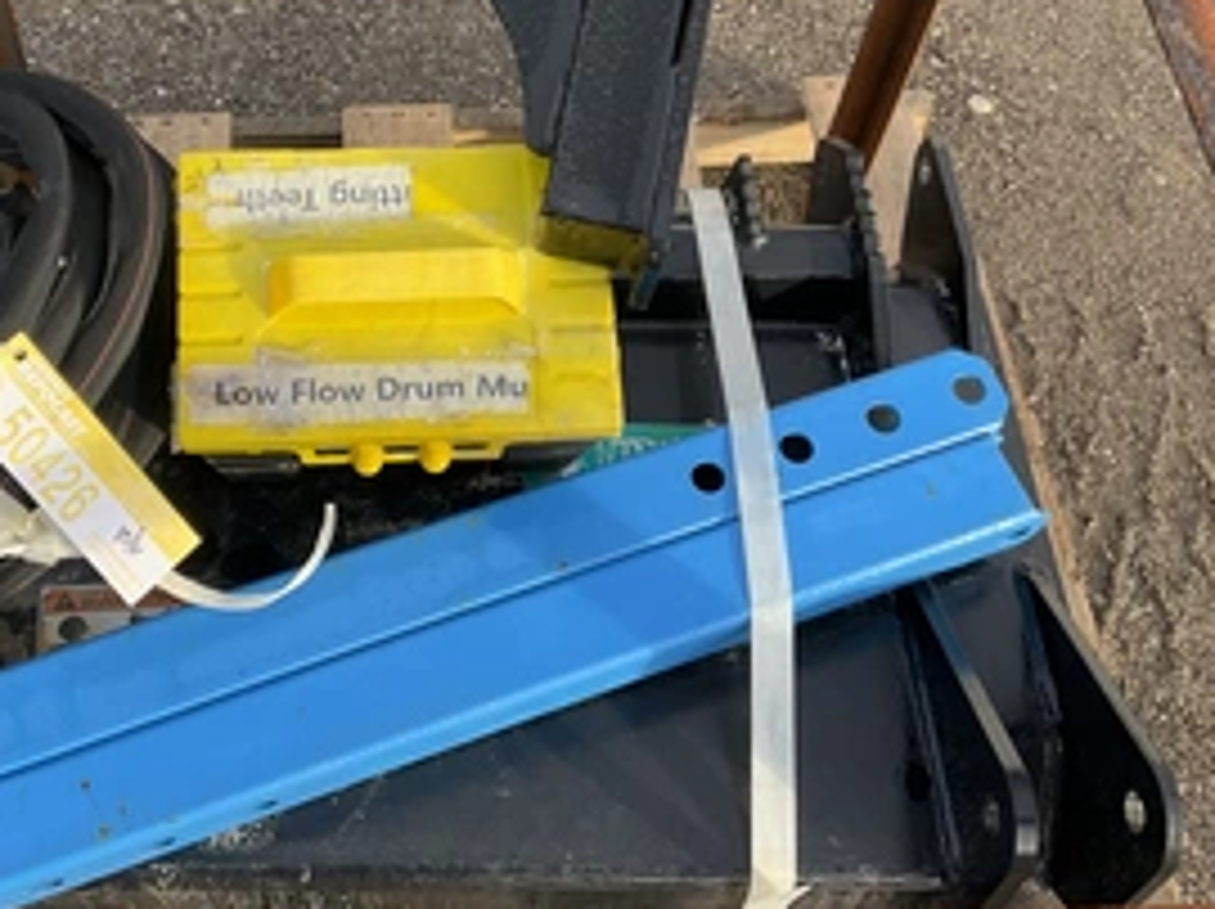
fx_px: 1508
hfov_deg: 43.2
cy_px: 320
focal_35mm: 43
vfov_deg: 33.3
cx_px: 387
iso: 25
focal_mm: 3
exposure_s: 1/397
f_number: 1.8
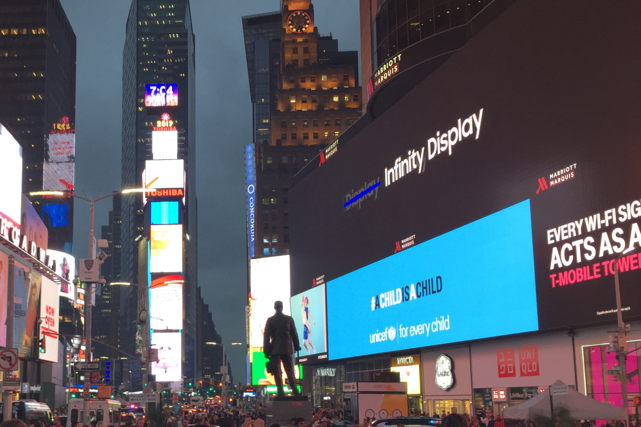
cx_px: 185
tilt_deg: +7.7
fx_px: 766
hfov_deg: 44.4
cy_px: 288
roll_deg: -0.6
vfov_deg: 30.9
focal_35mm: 43
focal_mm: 4.15
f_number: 2.2
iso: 32
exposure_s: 1/60
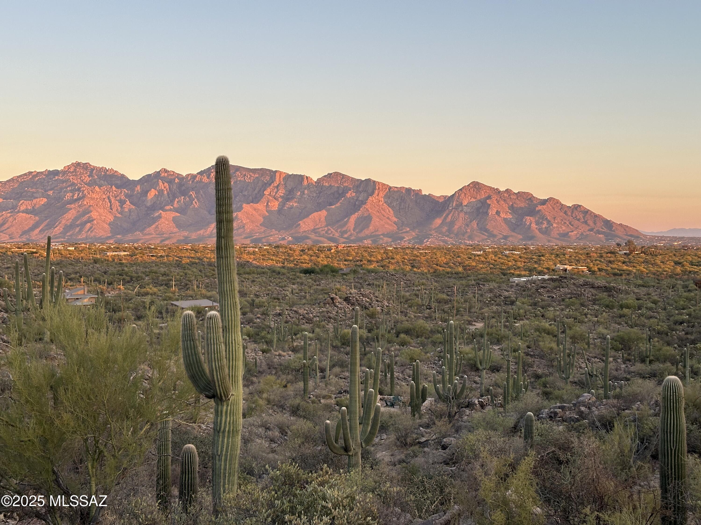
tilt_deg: -1.8
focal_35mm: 48
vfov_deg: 30.3
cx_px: 350
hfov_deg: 39.7
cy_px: 262
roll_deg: +1.3
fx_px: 972
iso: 64
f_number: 1.78
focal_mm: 6.86
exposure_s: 1/380
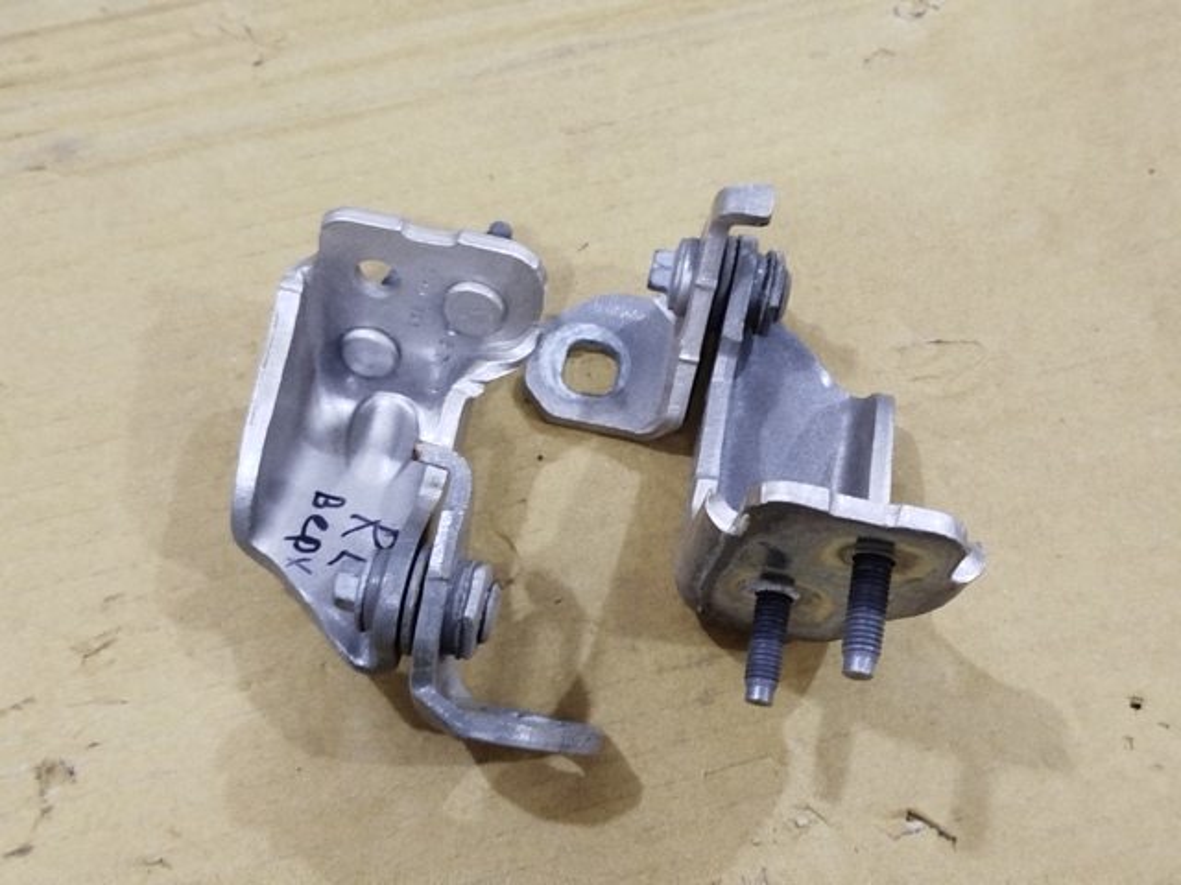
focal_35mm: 48
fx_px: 1638
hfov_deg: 39.7
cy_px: 442
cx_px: 590
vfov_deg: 30.3
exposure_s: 1/33
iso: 800
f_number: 1.7
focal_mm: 5.31
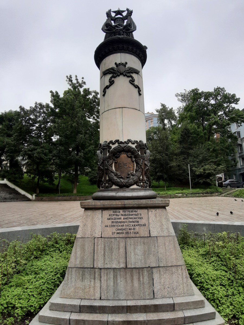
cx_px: 122
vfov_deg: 87.8
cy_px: 162
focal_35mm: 18
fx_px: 169
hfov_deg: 71.6
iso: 40
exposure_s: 1/315
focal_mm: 1.87
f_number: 2.4
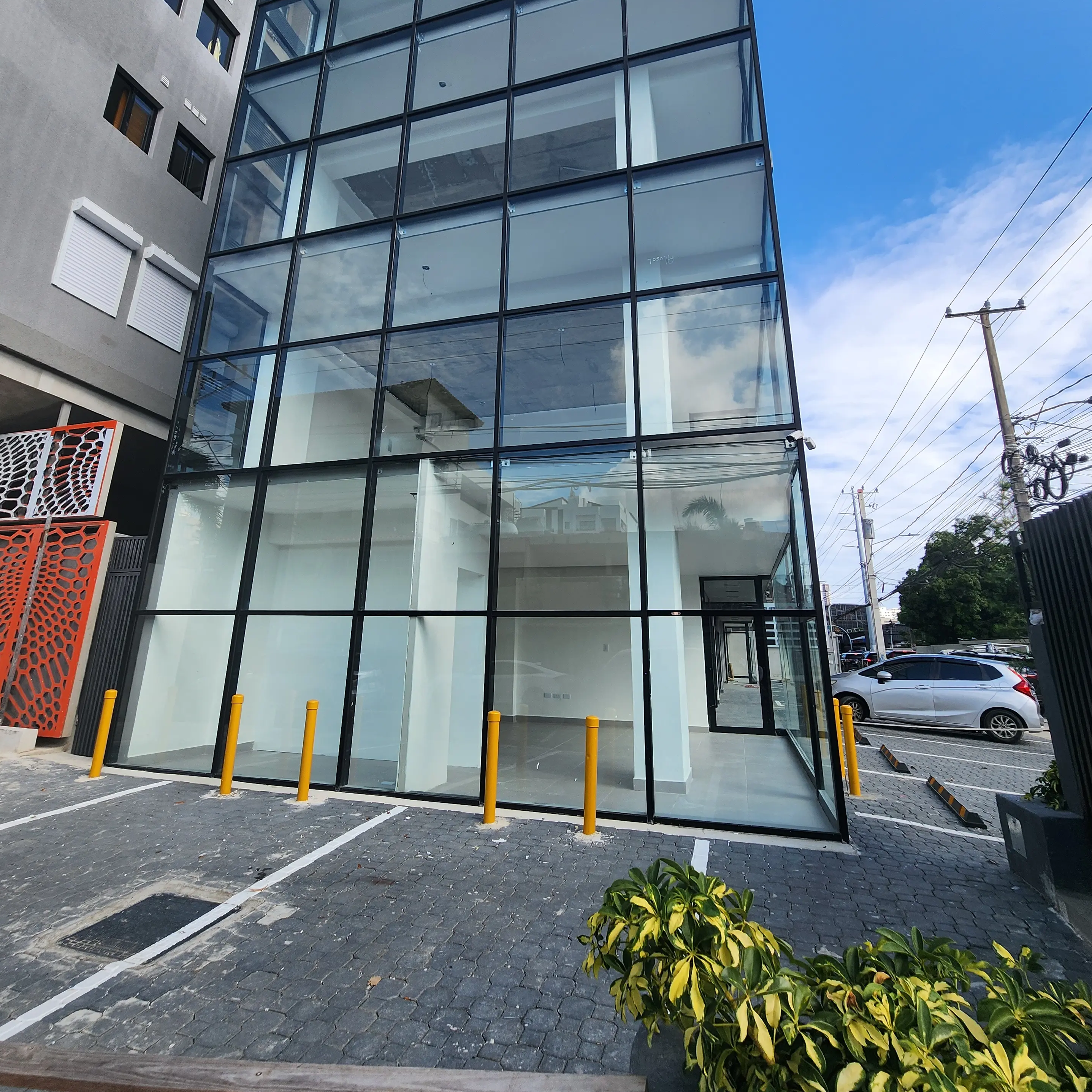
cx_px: 524
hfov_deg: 87.4
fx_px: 571
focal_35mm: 16
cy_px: 458
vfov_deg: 86.7
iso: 50
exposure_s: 1/1047
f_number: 2.2
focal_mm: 2.2
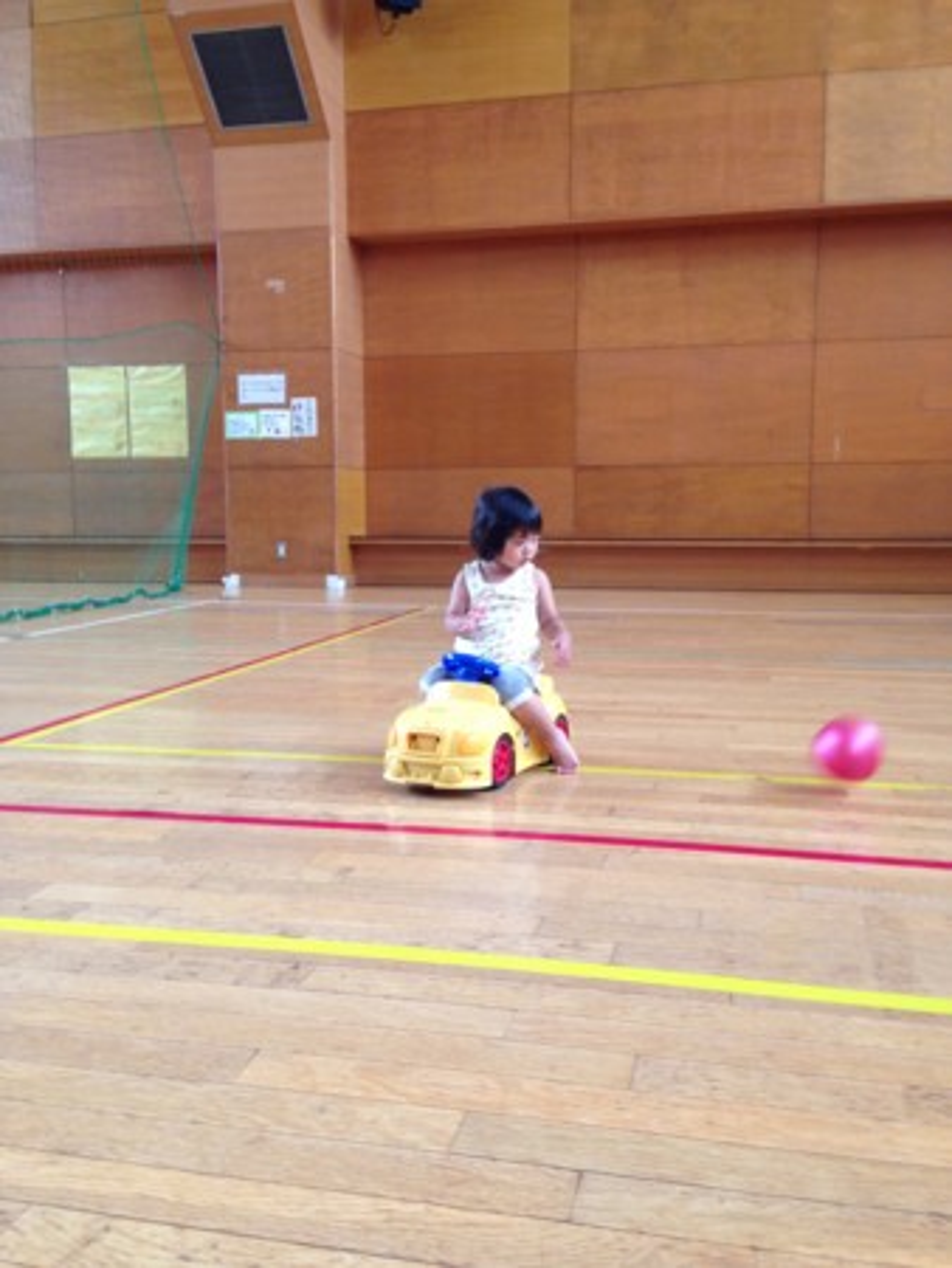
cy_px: 634
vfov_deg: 55.3
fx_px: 1209
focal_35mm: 33
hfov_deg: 43.0
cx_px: 476
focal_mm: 4.13
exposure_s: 1/20
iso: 100
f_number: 2.4
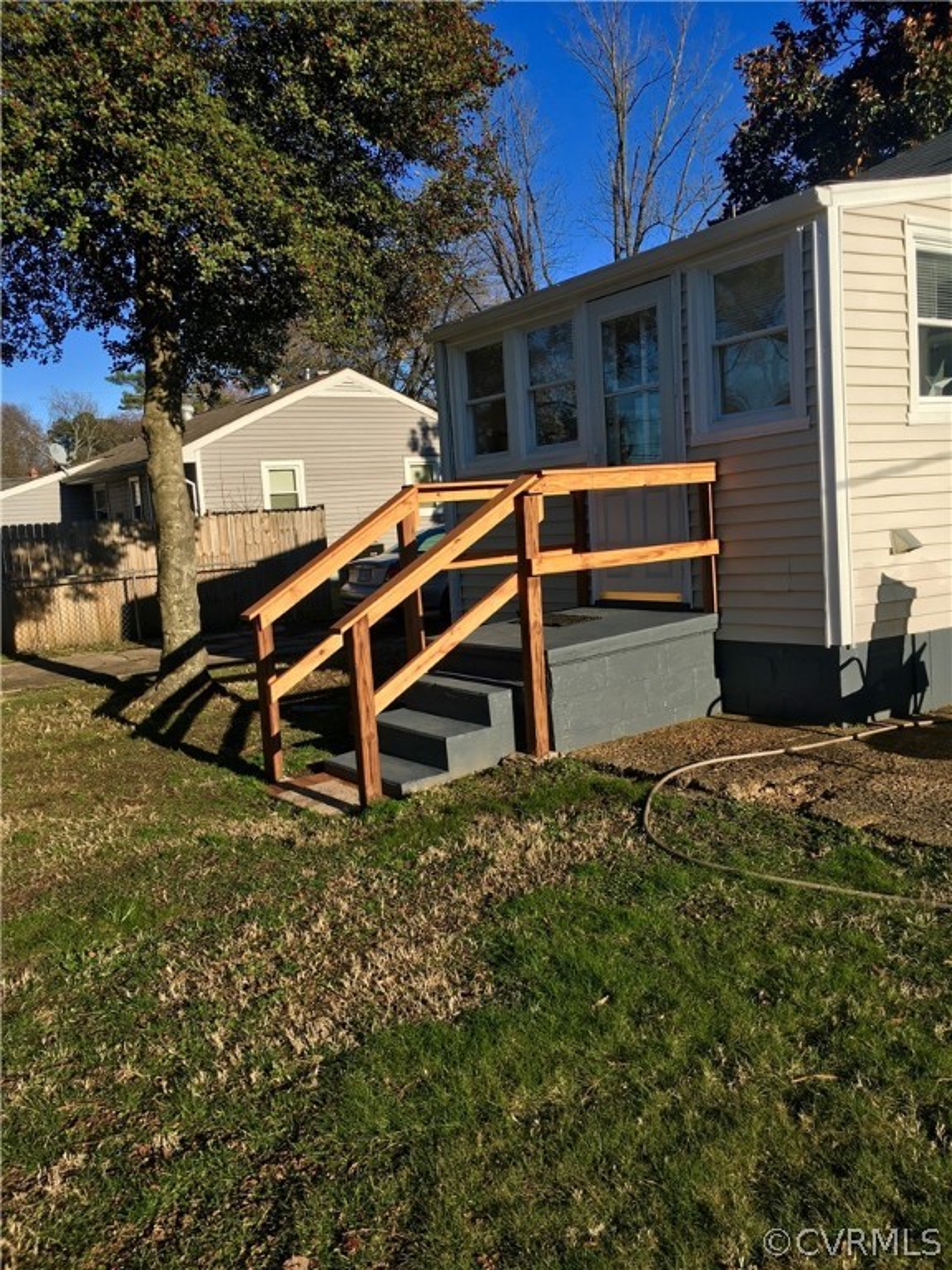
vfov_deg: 61.7
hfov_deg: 48.2
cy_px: 635
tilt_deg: -3.5
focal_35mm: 29
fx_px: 1063
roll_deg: +4.2
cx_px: 476
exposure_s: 1/1221
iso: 25
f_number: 2.2
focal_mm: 4.15
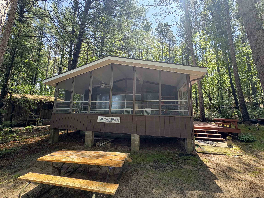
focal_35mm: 14
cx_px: 132
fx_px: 107
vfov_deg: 85.7
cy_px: 99
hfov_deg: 102.1
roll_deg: -1.0
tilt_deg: +7.7
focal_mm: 2.22
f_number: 2.2
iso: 50
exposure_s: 1/128
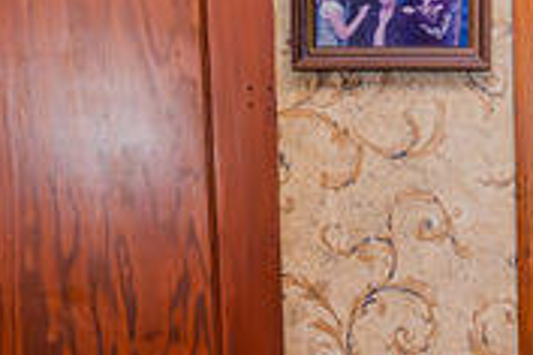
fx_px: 1199
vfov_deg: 16.3
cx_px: 527
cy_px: 396
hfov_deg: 24.0
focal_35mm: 81
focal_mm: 14
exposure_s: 1/200
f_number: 4
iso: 2500
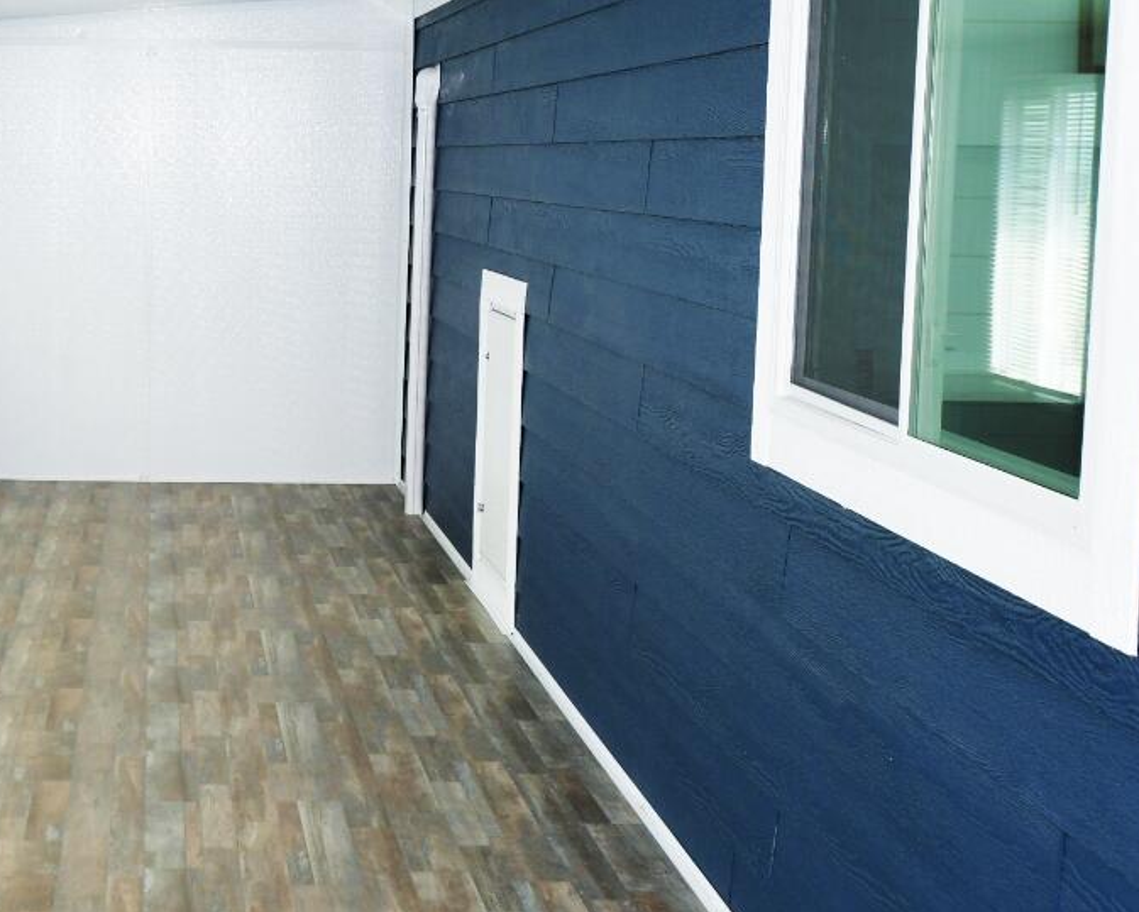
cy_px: 327
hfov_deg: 27.4
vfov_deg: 22.8
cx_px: 137
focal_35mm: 67
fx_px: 2260
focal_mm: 20
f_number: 3.5
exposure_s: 1/80
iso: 100
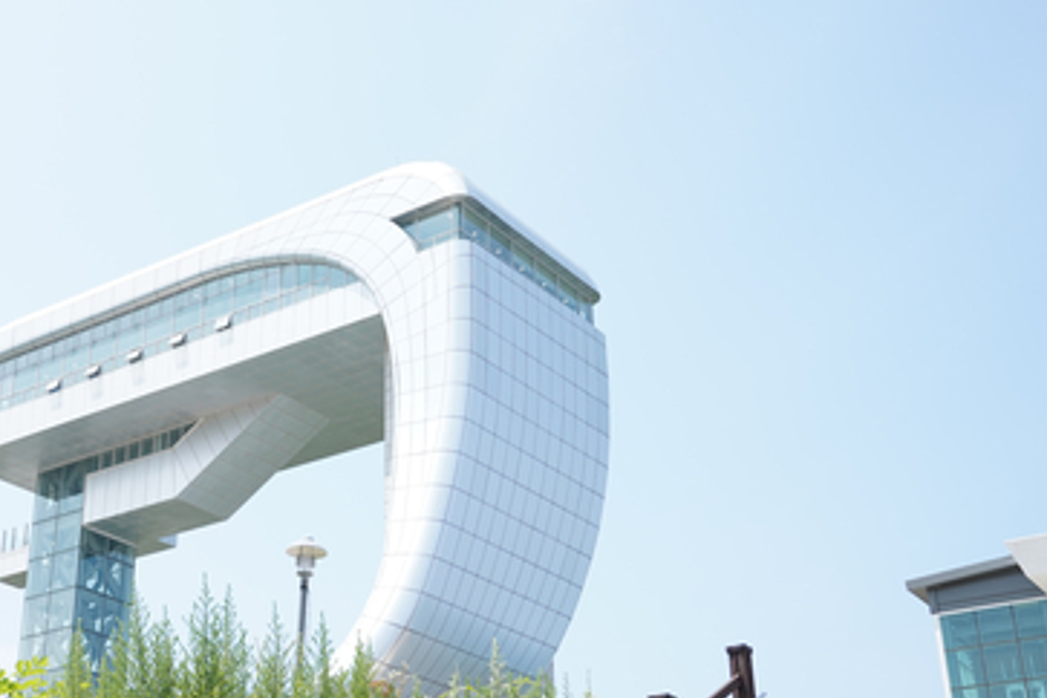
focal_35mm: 54
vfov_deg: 25.0
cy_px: 405
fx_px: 1570
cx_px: 332
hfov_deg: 36.4
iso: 400
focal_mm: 35
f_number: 5.6
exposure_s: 1/1000
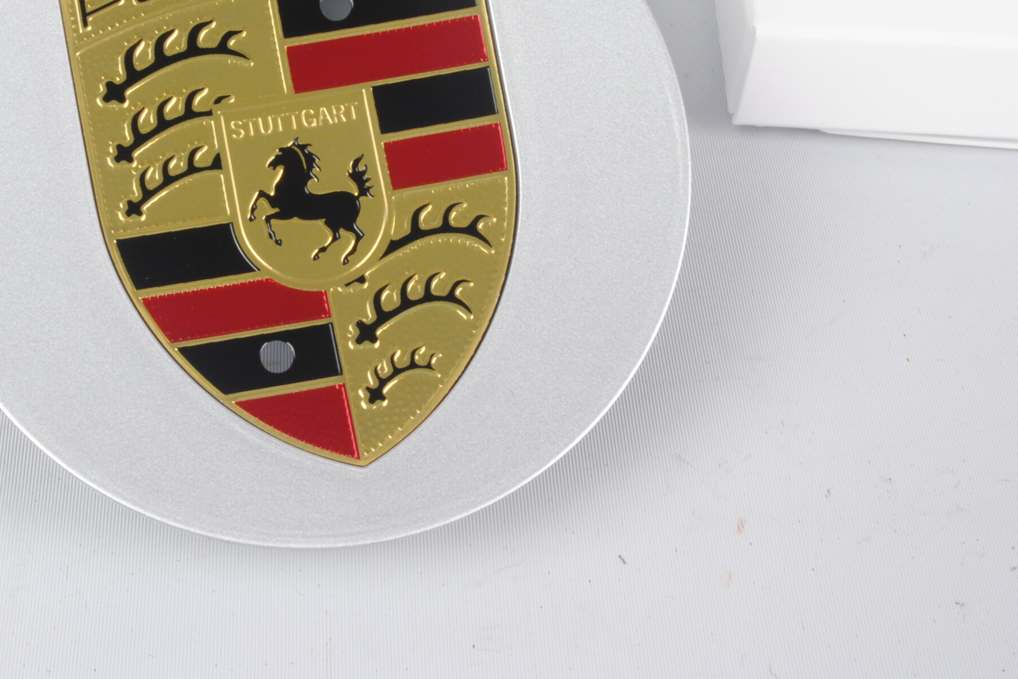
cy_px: 212
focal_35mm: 60
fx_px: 1697
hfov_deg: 32.9
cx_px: 293
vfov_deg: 22.5
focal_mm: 28
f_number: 25
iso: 100
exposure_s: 1.6
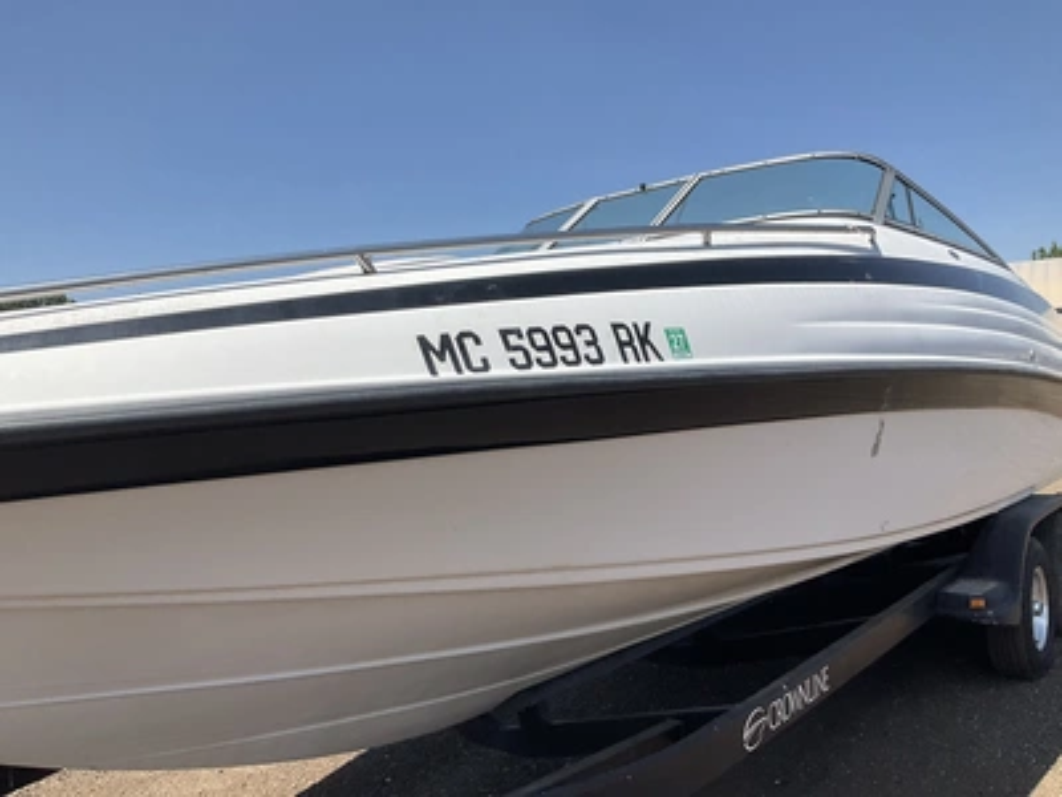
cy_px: 398
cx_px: 531
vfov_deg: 48.2
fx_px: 890
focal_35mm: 29
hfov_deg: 61.7
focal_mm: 3
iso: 25
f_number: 1.8
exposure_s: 1/2141
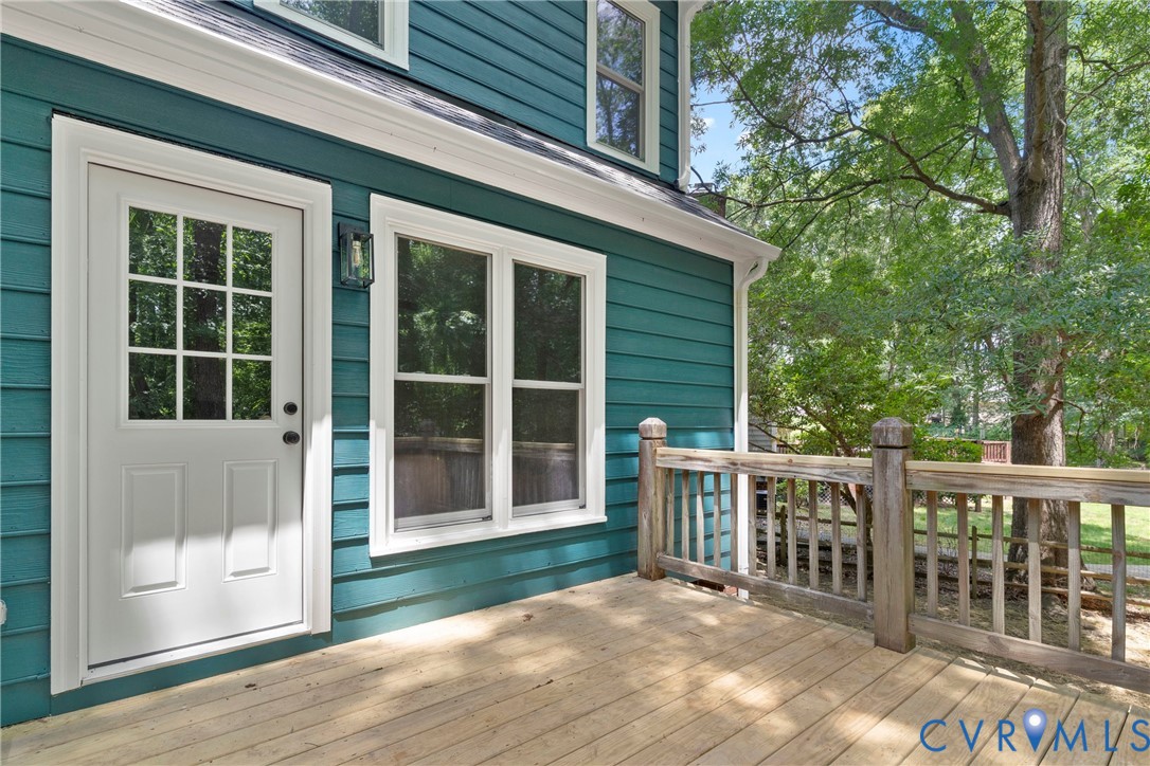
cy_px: 383
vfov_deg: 70.4
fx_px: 543
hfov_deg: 93.3
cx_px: 575
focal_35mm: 17
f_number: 8
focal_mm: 17
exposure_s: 1/80
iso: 640
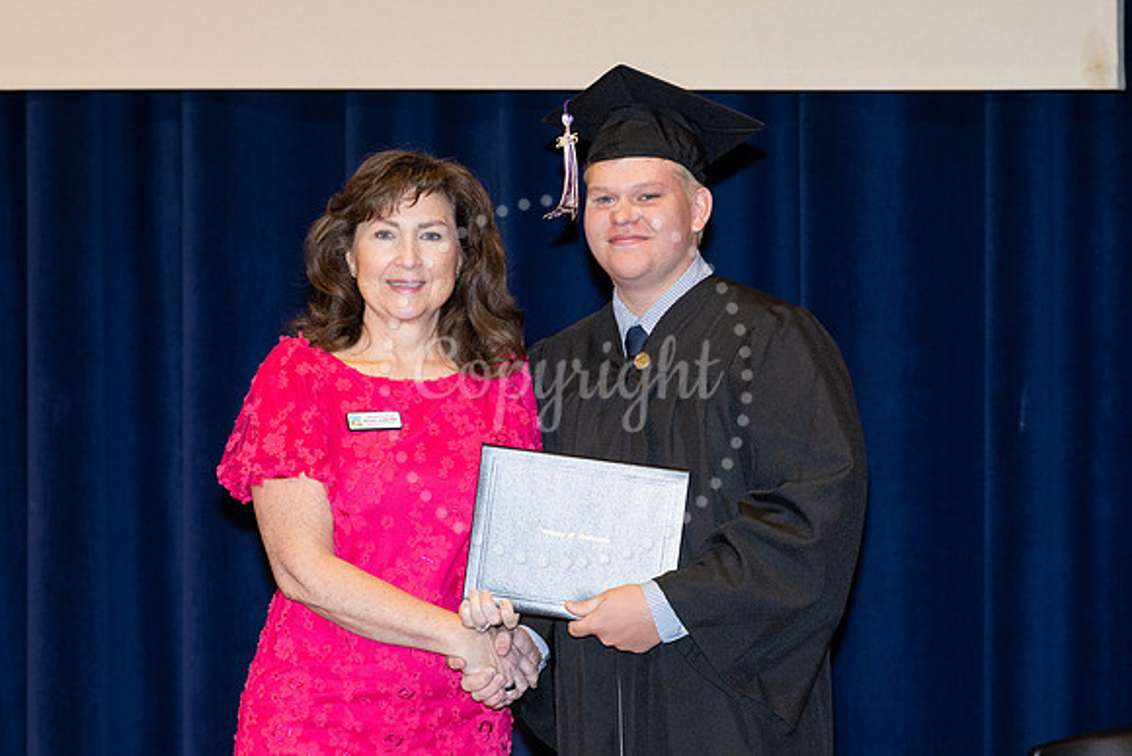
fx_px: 5303
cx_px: 566
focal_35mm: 169
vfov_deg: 8.1
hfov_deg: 12.2
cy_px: 396
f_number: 5.6
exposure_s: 1/100
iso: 1000
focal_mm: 120
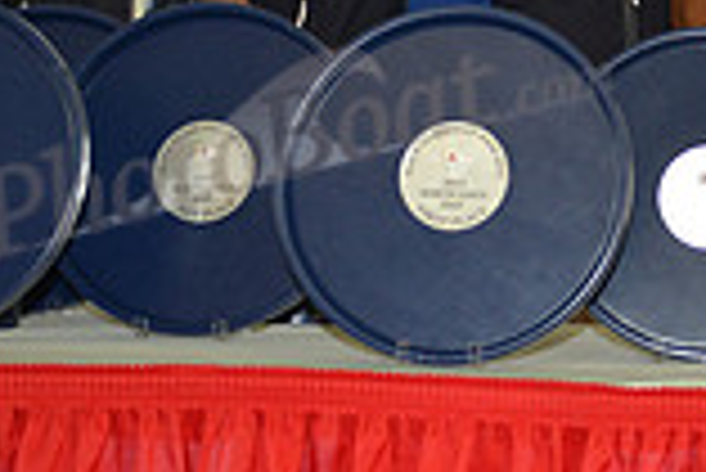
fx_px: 2748
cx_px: 850
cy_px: -155
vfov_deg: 9.6
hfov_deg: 14.2
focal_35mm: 140
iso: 1000
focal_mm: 38
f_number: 3.2
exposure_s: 1/320
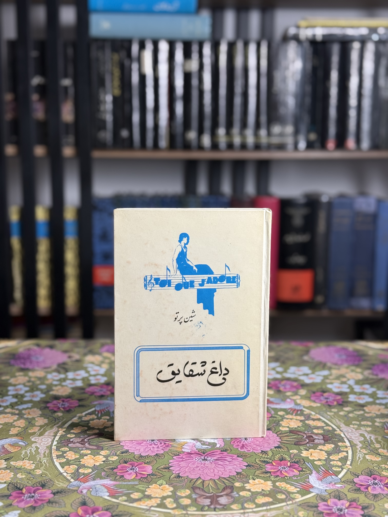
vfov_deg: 39.7
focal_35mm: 48
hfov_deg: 30.3
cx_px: 194
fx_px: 717
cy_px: 258
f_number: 1.78
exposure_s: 1/100
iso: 64
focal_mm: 6.76
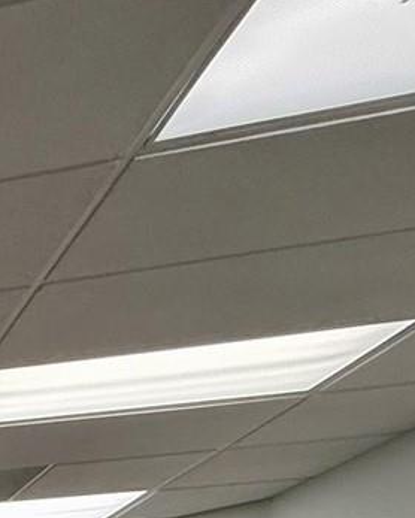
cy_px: 773
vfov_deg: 23.9
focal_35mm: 63
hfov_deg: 13.6
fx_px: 966
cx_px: -670
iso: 160
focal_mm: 2.22
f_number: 2.2
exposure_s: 1/120
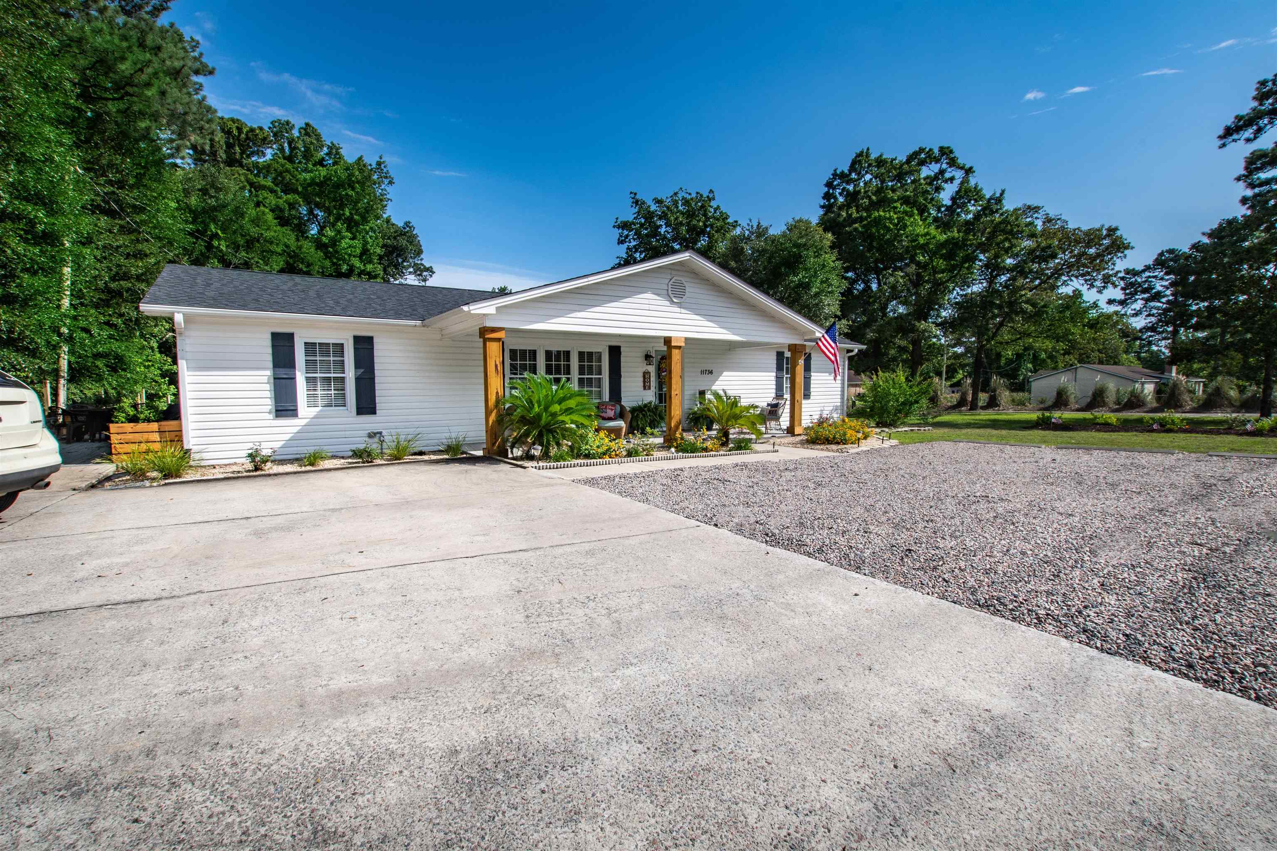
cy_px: 426
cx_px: 638
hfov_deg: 100.4
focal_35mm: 15
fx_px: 532
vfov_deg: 77.3
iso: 100
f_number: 13
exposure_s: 1/250
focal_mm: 10
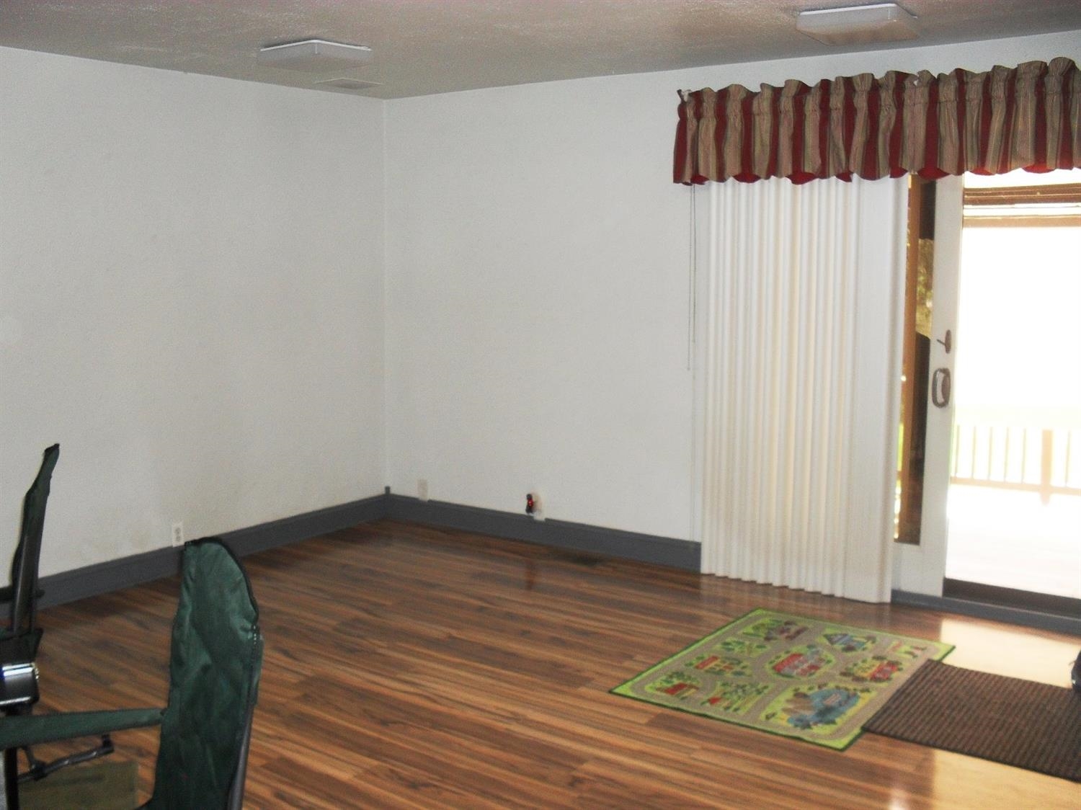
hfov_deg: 52.6
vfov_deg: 40.7
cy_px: 405
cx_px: 540
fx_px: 1093
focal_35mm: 35
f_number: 3.2
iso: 200
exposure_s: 1/45
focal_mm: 6.3
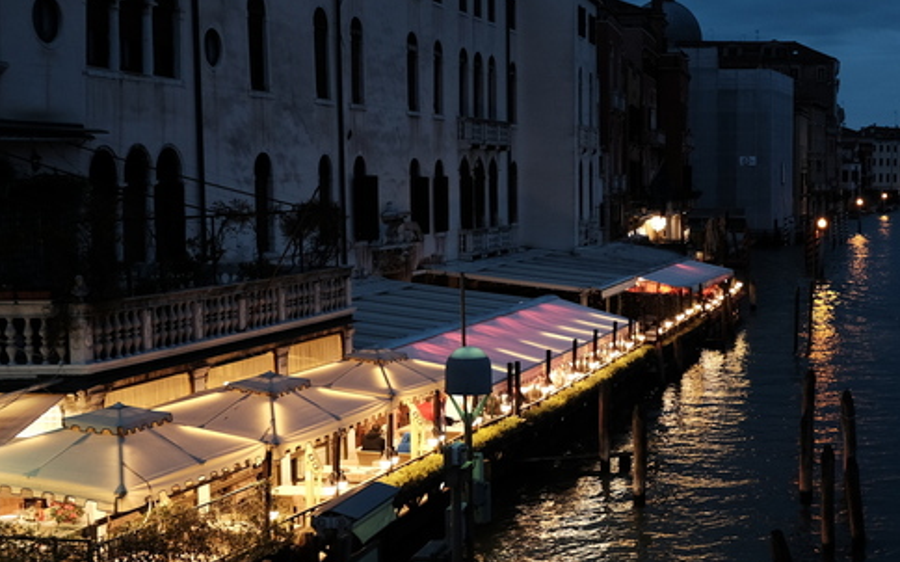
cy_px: 310
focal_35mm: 59
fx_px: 1446
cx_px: 707
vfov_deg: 22.0
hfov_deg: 33.7
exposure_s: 1/15
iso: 800
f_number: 4
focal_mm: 23
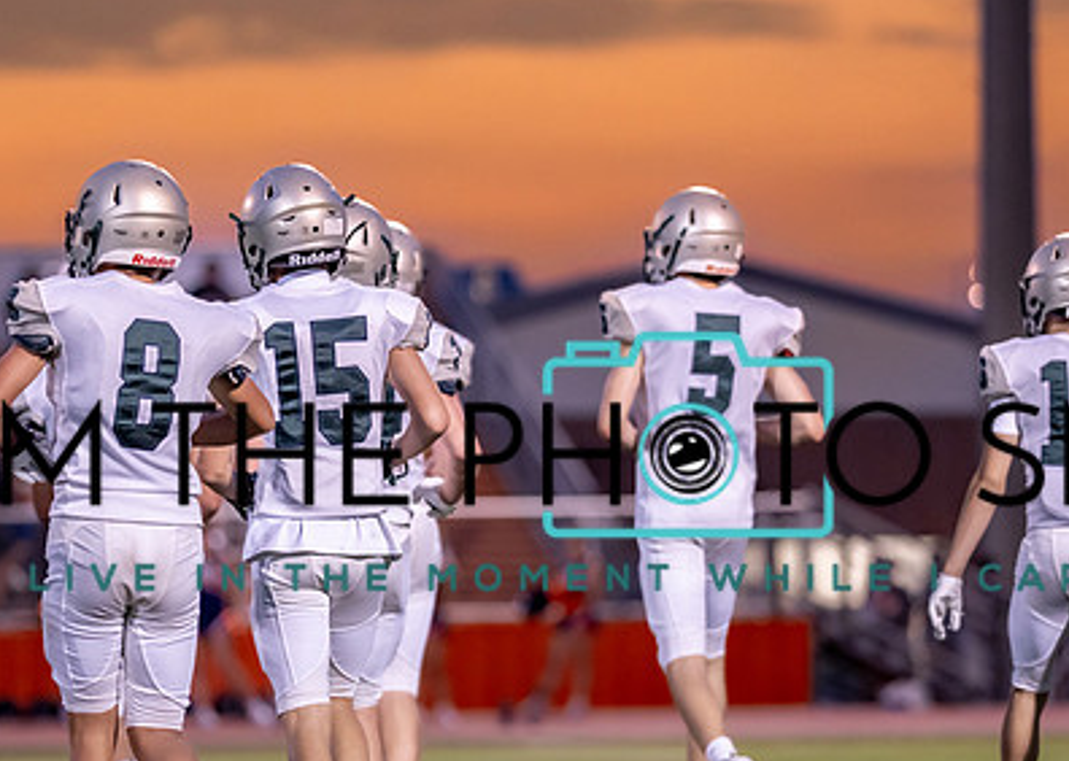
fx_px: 7734
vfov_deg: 5.6
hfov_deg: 7.9
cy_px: 477
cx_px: 439
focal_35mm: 255
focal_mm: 135
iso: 1250
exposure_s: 1/1000
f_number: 1.8
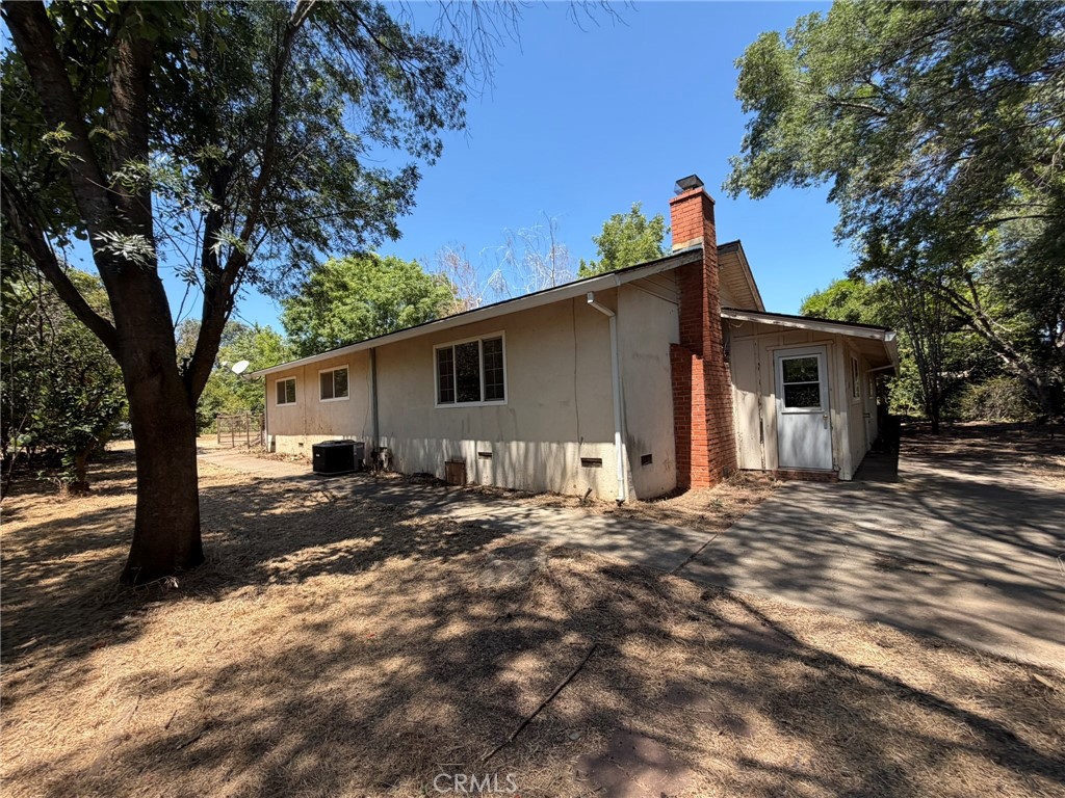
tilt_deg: +2.6
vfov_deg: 85.7
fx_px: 431
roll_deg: +3.2
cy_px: 399
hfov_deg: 102.1
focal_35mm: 14
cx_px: 532
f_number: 2.2
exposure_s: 1/506
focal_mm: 2.22
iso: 40
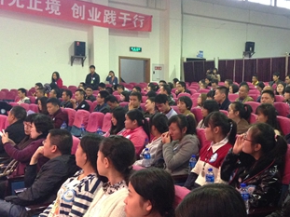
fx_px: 444
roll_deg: -1.4
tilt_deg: -8.3
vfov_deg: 27.3
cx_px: 201
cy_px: 148
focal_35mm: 53
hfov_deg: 35.7
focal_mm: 4.12
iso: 400
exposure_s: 1/20
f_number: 2.4
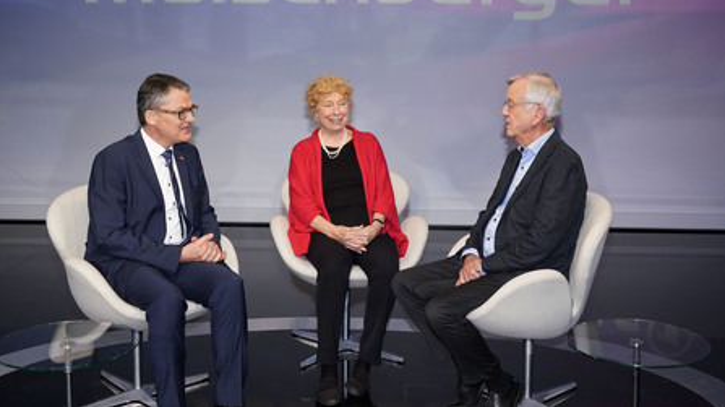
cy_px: 165
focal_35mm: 37
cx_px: 362
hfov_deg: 54.0
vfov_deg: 31.9
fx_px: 711
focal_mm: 35
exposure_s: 1/160
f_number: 5
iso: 2000
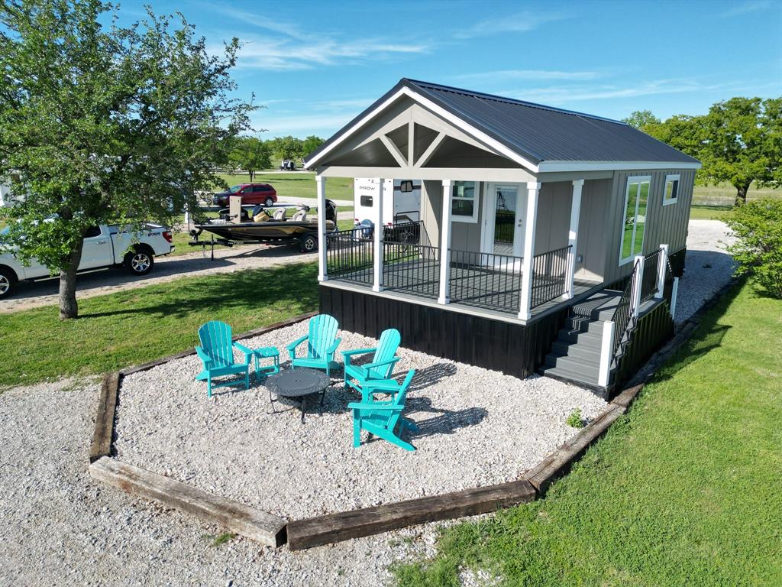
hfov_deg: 71.6
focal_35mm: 24
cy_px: 294
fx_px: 542
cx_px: 391
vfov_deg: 56.8
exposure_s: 1/3000
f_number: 1.7
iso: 130
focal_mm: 6.72
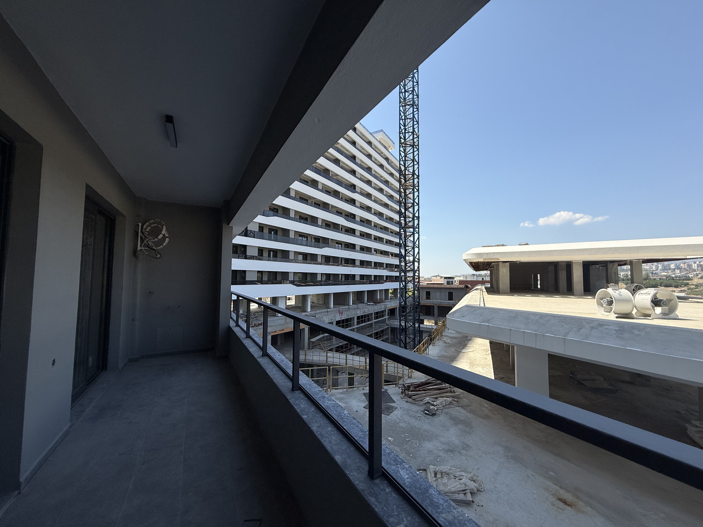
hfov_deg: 102.1
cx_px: 352
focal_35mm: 14
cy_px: 264
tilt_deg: +5.6
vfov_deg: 85.7
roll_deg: +0.1
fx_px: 284
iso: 50
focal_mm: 2.22
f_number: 2.2
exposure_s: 1/2092
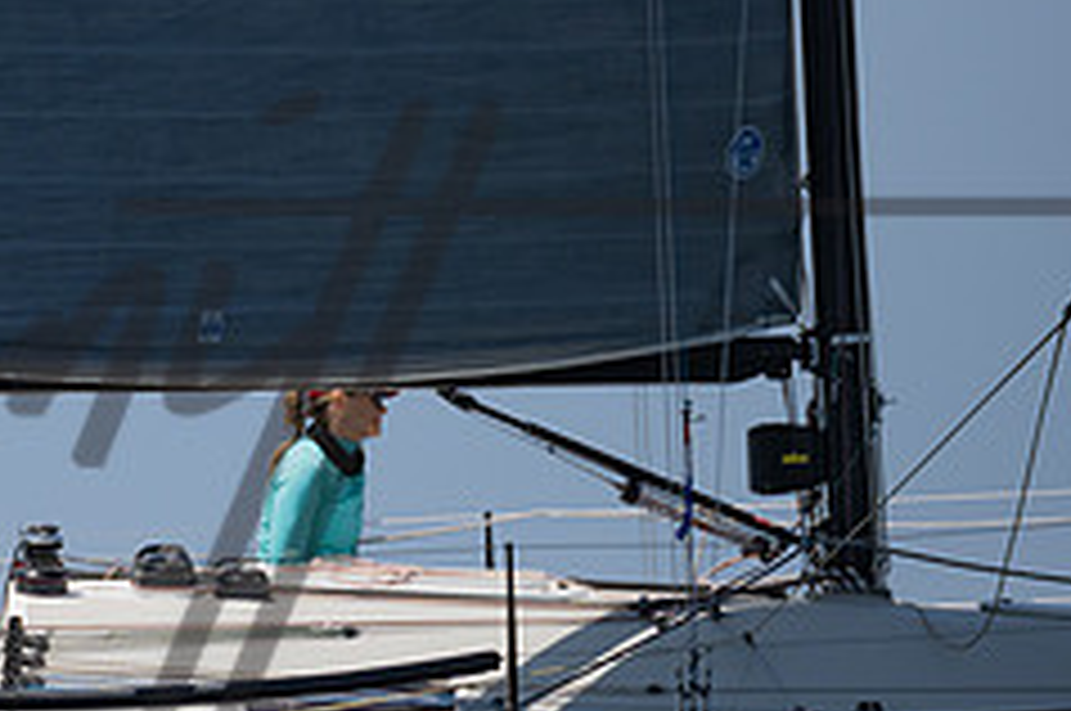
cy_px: 324
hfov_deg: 1.9
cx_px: -314
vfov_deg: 1.3
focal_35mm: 1087
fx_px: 32294
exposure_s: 1/2000
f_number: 6.3
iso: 250
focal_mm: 390
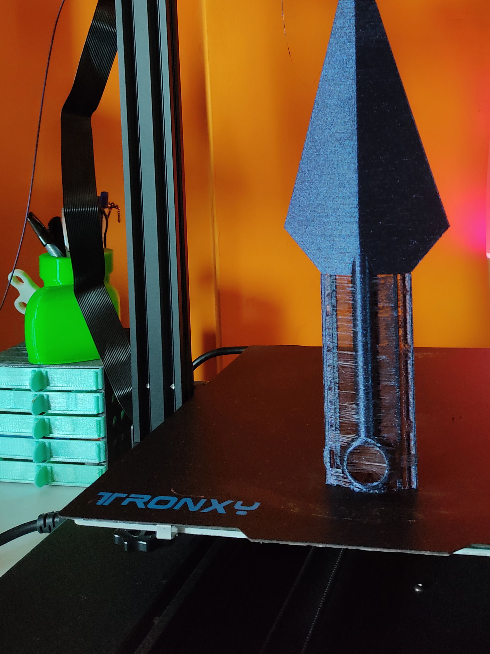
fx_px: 774
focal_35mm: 41
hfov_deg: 34.4
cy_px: 155
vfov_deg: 44.1
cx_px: 365
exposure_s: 1/24
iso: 833
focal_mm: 4.74
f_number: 1.79
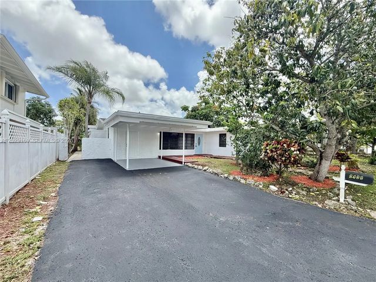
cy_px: 141
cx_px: 188
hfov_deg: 102.1
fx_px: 152
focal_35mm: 14
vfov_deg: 85.7
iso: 50
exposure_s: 1/1125
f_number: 2.2
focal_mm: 2.22
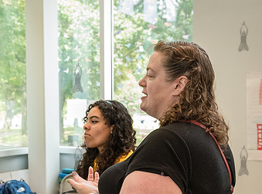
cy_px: 148
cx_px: 120
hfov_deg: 33.9
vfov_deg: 25.1
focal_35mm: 57
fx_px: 429
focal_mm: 29
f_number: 4
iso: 2500
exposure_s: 1/400
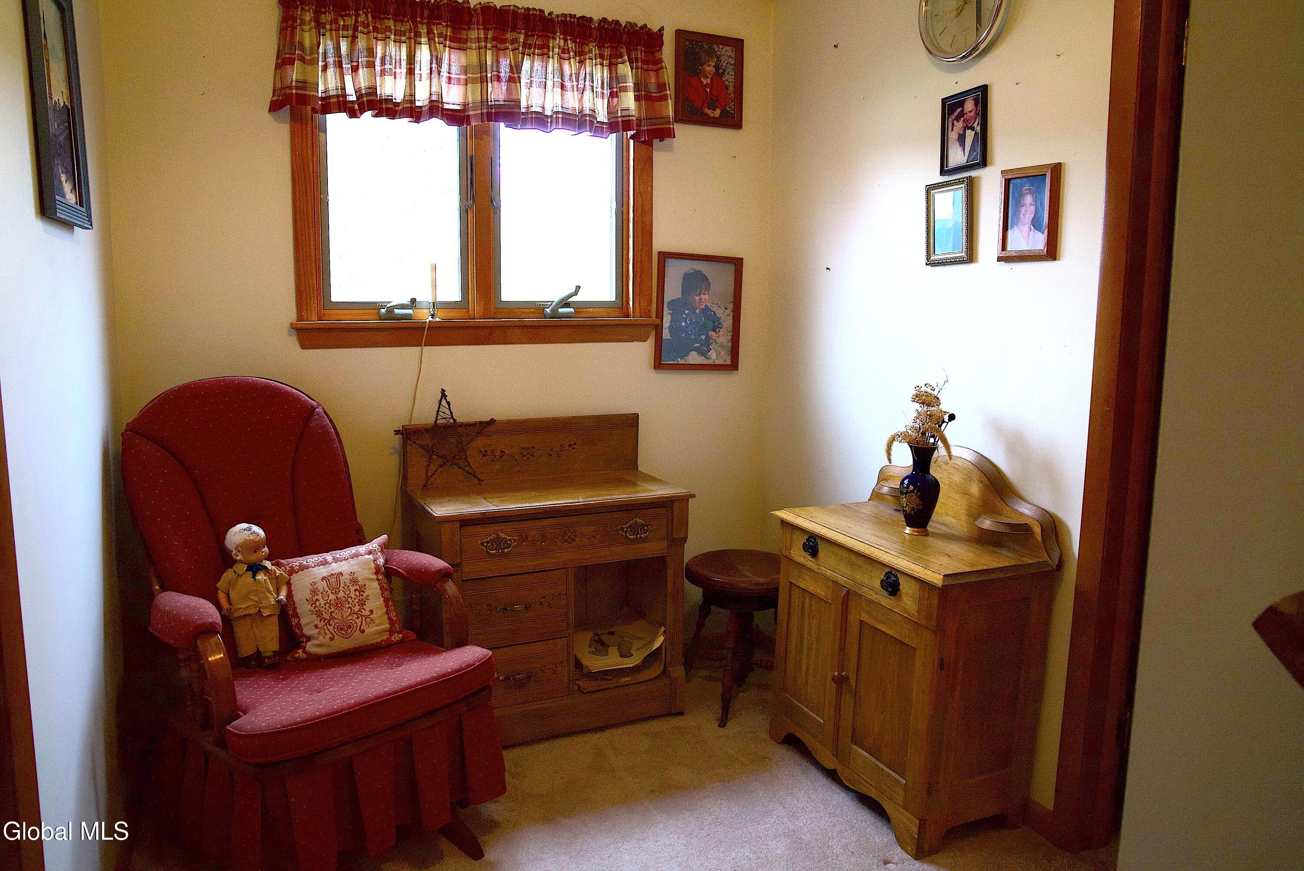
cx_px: 652
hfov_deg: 73.7
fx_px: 870
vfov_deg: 53.2
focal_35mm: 24
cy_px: 436
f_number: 9
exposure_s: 1/50
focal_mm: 24
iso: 1000
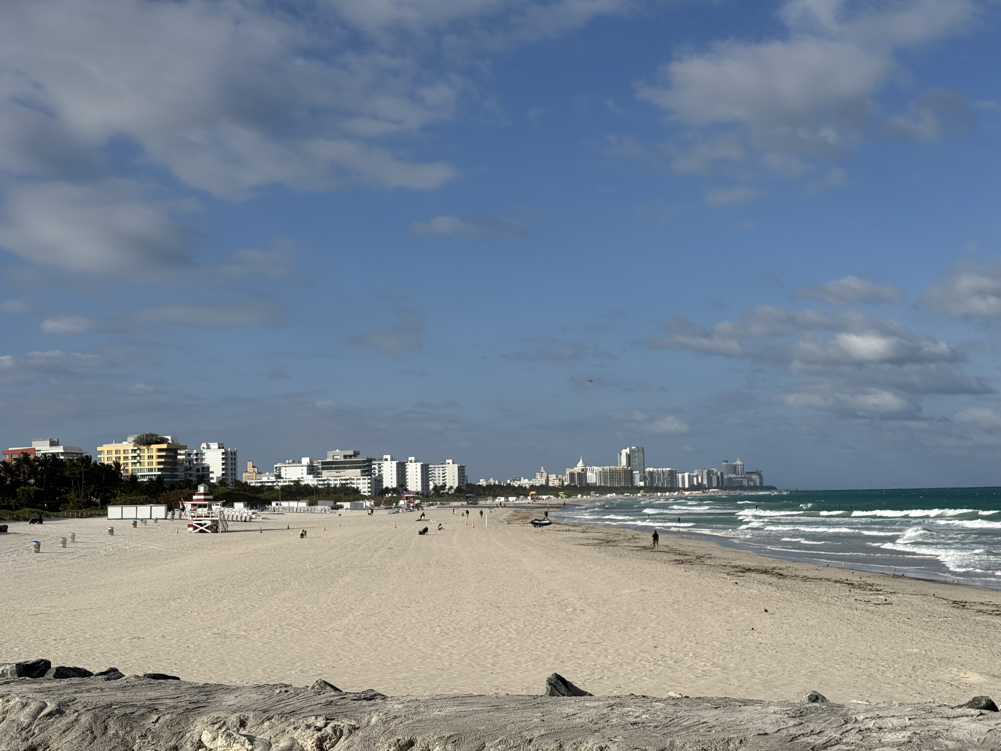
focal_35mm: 48
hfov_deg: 39.7
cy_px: 376
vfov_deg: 30.3
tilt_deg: +5.6
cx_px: 500
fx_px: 1388
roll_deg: +1.3
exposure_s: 1/11364
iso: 80
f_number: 1.78
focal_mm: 6.76
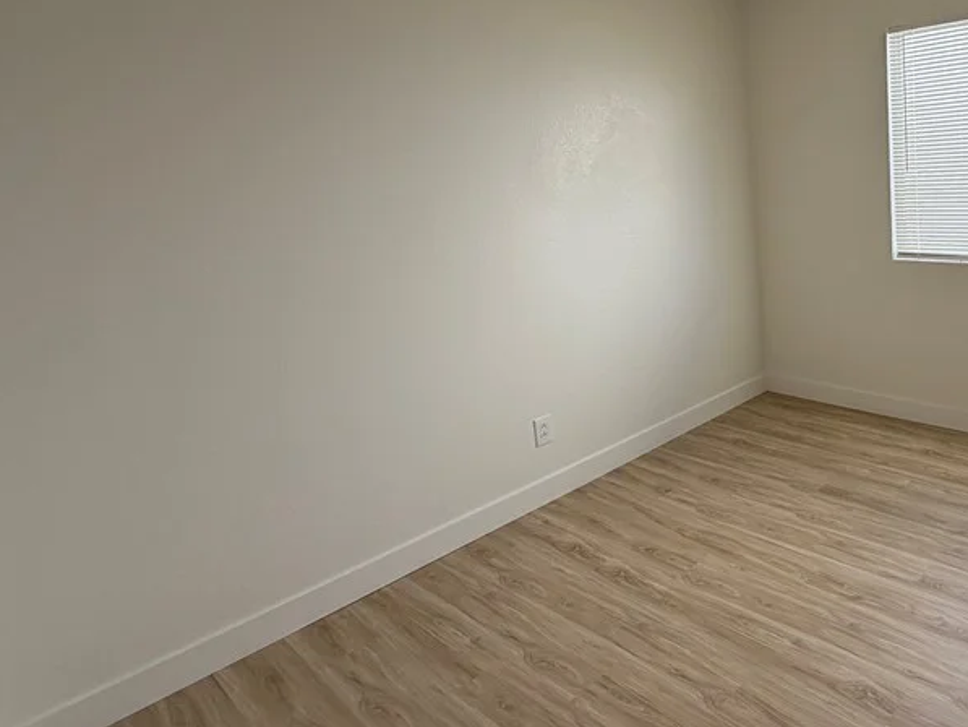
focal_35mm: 24
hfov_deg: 64.3
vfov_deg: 56.0
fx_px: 671
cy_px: 260
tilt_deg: -8.6
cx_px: 795
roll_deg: +2.8
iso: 64
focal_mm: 2.22
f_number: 2.2
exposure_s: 1/121
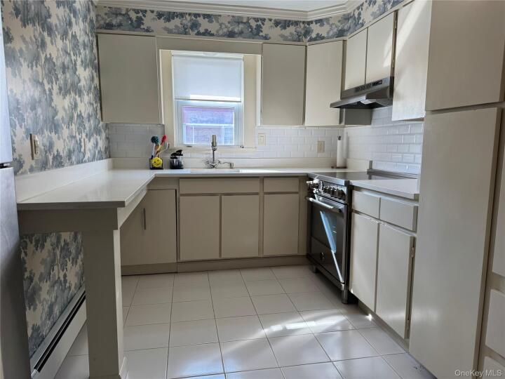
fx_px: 350
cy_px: 190
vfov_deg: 56.8
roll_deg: -0.8
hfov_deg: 71.6
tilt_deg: -7.4
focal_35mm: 24
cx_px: 252
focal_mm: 6.76
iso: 80
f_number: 1.78
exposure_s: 1/168
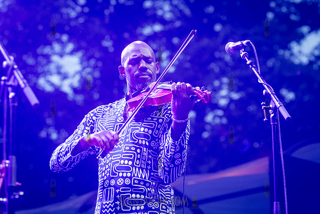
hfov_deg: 17.3
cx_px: 149
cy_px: 94
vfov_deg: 11.6
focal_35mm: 118
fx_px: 1049
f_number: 4
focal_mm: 105
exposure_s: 1/500
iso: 4000
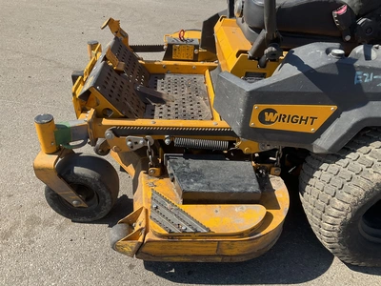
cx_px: 190
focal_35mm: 29
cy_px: 143
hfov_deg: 61.7
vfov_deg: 48.2
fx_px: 319
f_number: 1.8
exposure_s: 1/1015
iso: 25
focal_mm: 3
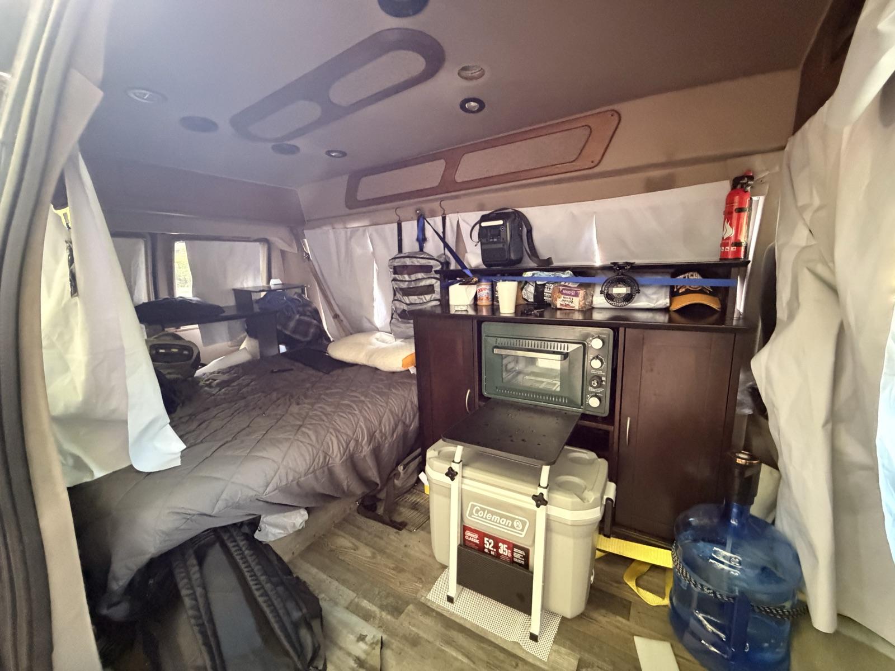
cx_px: 448
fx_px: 362
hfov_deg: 102.1
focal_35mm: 14
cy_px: 336
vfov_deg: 85.7
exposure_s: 1/60
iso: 1250
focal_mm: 2.22
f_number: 2.2
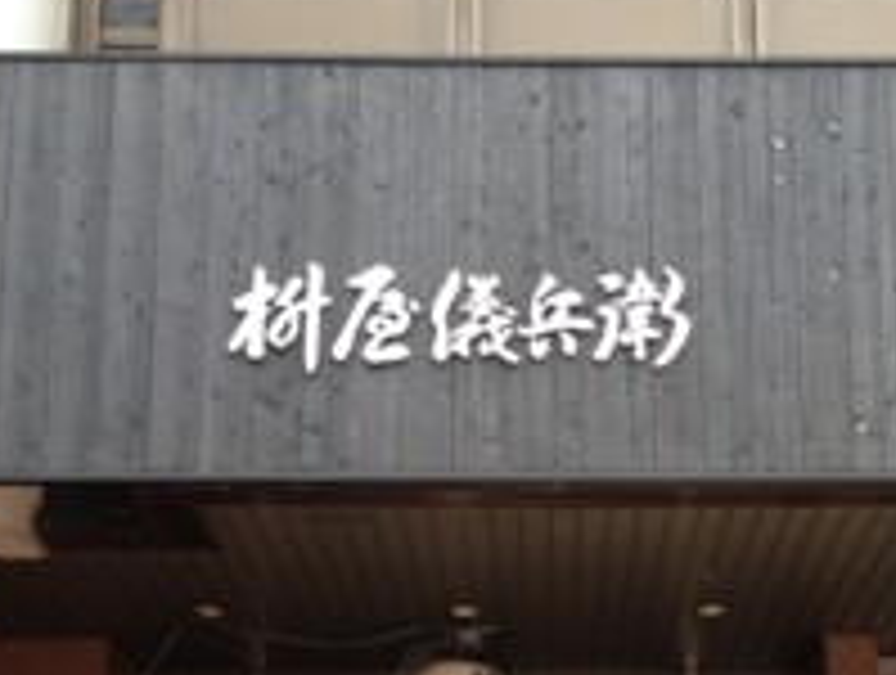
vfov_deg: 18.3
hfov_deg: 24.6
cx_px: 594
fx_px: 2049
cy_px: 657
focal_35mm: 79
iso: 64
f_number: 2.4
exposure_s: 1/127
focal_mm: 4.28
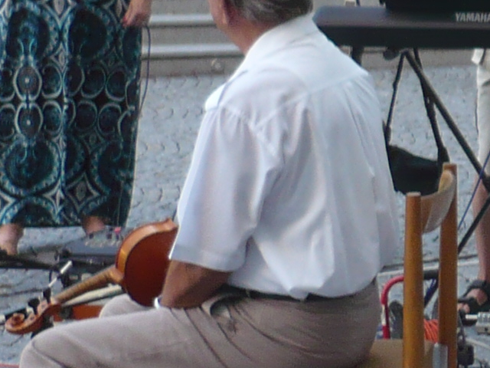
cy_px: 117
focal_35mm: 154
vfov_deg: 9.6
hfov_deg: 11.9
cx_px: 851
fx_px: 2180
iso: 100
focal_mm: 5.8
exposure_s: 1/125
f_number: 2.8
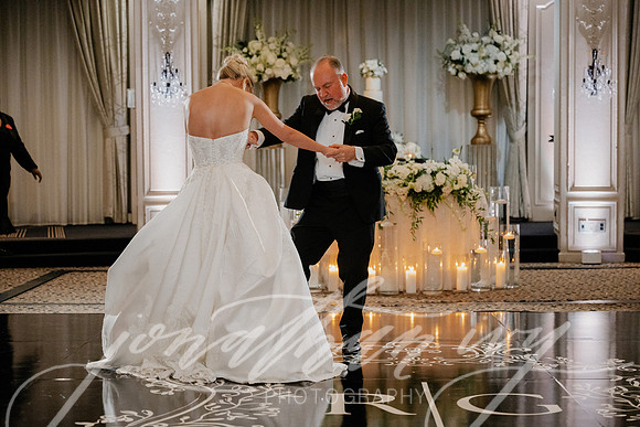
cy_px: 214
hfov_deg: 28.8
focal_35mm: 70
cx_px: 320
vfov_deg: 19.5
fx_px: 1245
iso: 2500
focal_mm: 70
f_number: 2.8
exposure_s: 1/160
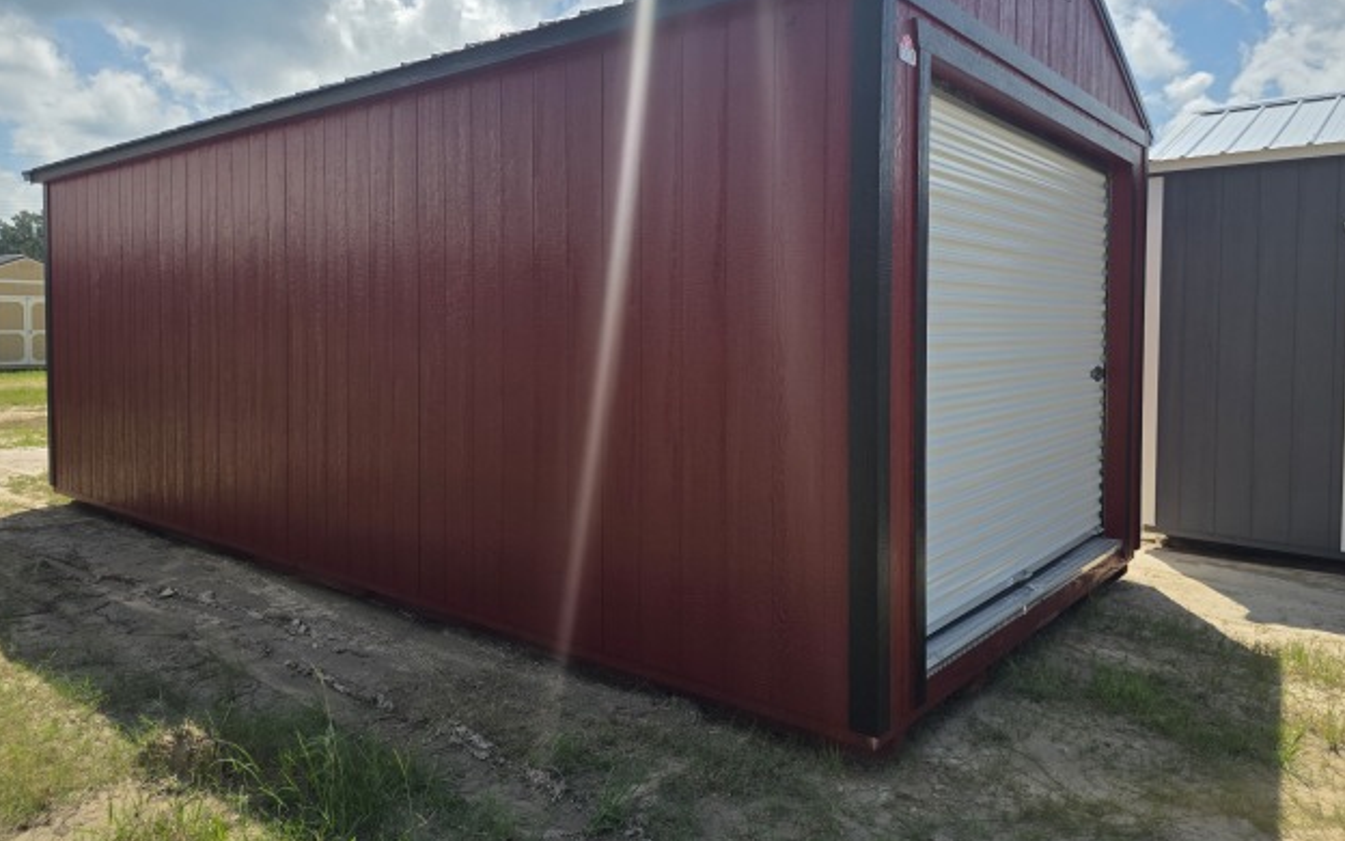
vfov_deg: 48.9
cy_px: 330
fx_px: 916
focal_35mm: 25
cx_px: 668
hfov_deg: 72.5
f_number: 1.7
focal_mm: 6.3
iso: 80
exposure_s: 1/6150
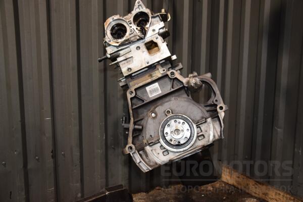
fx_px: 303
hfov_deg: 53.1
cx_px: 152
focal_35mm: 36
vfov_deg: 36.9
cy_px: 101
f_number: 5
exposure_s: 1/60
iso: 800
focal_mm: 24
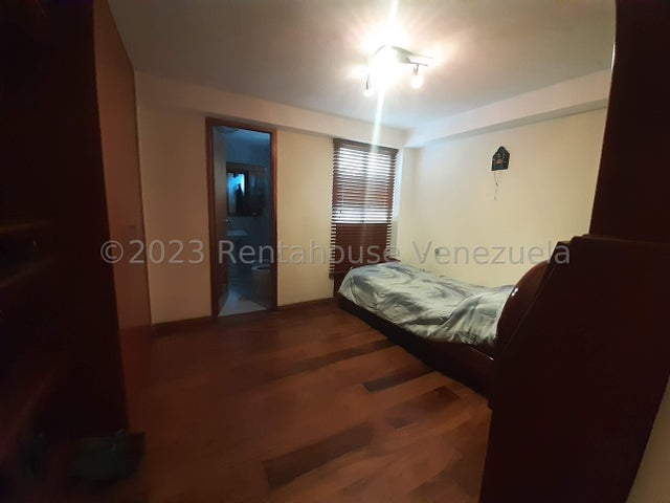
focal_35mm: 13
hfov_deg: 106.2
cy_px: 252
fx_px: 252
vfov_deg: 89.9
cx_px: 335
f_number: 2.2
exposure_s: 1/20
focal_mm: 1.13
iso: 400
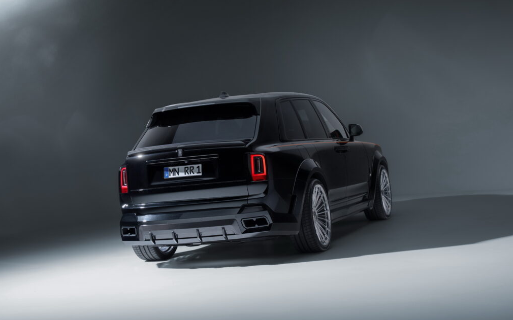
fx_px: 854
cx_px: 258
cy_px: 171
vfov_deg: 21.2
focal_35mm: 61
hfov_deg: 33.4
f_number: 8
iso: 125
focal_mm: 59.1
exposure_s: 1/160
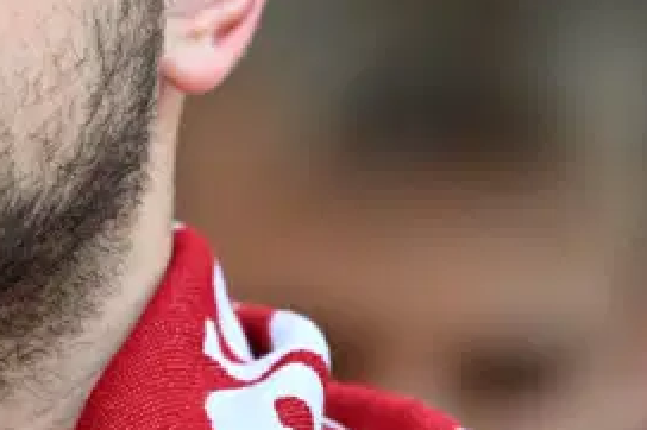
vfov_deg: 1.1
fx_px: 23223
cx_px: -300
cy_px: -188
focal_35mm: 1293
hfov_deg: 1.6
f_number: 2.8
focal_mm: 400
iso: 800
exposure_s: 1/500
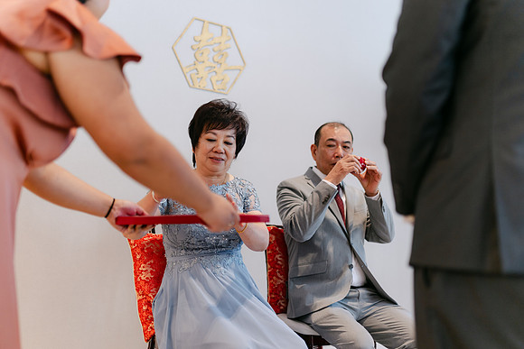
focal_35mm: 35
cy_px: 174
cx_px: 262
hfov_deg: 54.4
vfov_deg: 37.9
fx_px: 510
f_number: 1.4
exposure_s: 1/125
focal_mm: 35
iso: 250
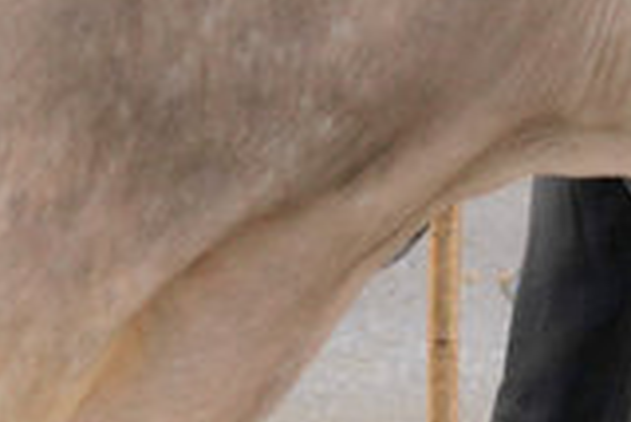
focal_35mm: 478
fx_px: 8386
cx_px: 528
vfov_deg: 2.9
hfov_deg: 4.3
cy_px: -442
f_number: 3.5
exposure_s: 1/1250
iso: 800
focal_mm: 85
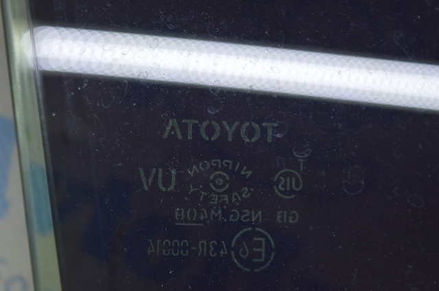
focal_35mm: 82
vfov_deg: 16.5
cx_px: 220
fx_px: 1005
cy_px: 146
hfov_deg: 24.6
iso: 400
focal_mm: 55
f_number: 5.6
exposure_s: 1/40
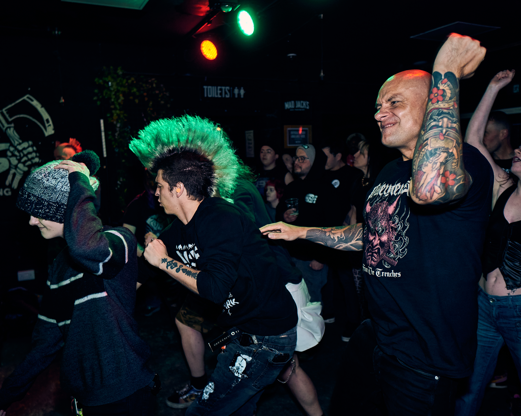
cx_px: 247
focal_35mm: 28
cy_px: 208
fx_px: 432
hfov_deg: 62.2
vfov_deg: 51.5
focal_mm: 16
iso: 320
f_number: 1.8
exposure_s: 1/200
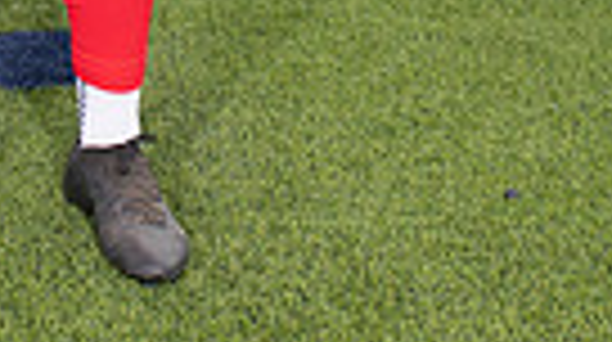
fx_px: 1912
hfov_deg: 17.8
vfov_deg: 9.1
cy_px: -518
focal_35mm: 118
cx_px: 4
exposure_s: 1/400
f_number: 7.1
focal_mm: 34
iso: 125
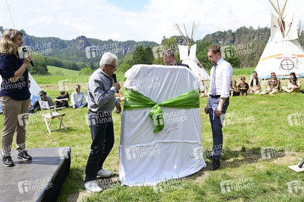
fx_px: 253
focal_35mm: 30
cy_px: 101
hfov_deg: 62.0
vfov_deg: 43.5
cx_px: 152
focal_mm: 30
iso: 100
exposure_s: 1/320
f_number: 6.3
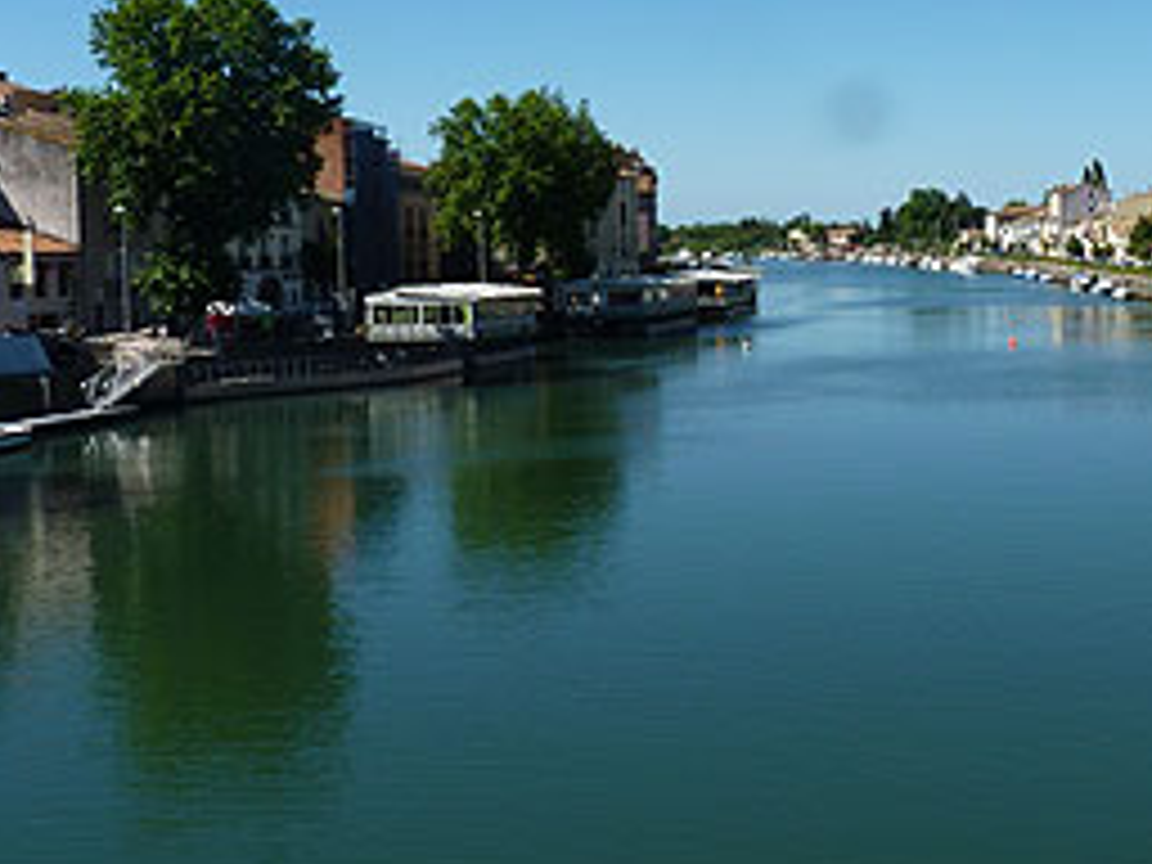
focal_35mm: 51
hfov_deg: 35.9
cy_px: 284
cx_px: 972
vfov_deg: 28.4
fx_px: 1697
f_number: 5.6
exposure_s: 1/320
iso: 80
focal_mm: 5.2
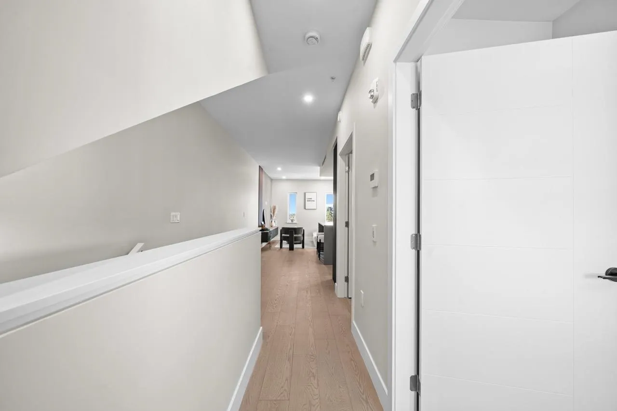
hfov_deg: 112.6
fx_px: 206
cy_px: 206
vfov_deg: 90.0
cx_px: 308
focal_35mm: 12
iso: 100
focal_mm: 12
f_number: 8
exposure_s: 1/3
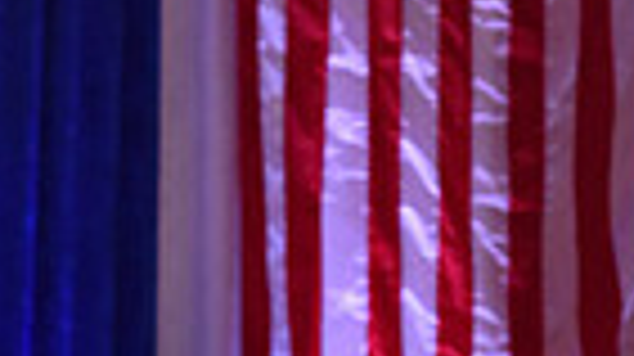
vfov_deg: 2.1
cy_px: 946
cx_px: -88
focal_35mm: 581
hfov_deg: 3.7
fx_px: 9758
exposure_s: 1/320
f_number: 5.6
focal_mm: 135
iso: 2500
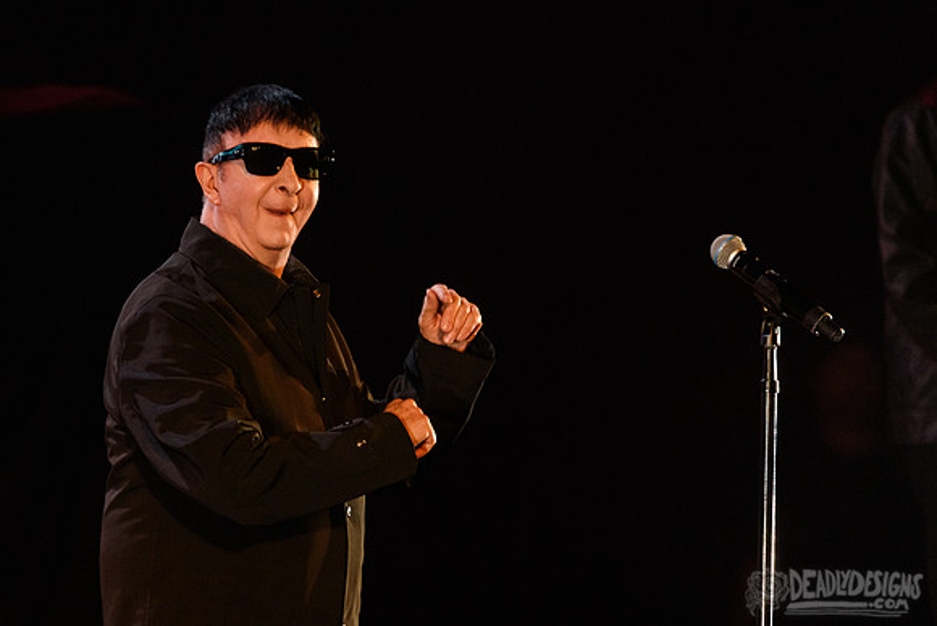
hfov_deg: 3.8
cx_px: 414
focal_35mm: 540
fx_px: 14058
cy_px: 331
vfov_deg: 2.5
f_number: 6
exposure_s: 1/200
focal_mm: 450
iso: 4000
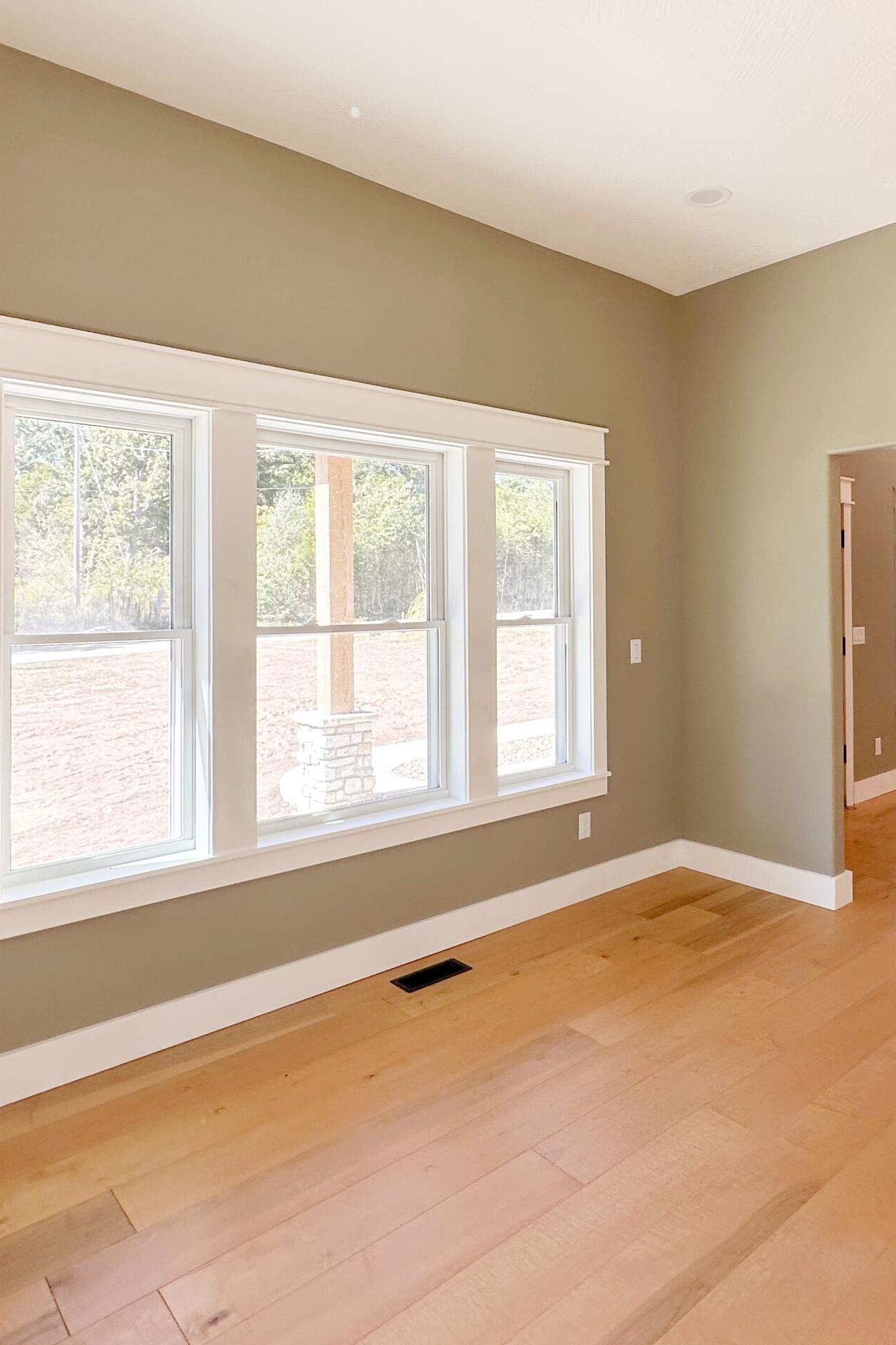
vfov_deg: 75.7
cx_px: 589
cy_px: 584
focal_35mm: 23
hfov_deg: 54.1
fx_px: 859
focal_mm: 2.22
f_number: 2.2
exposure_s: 1/99
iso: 50
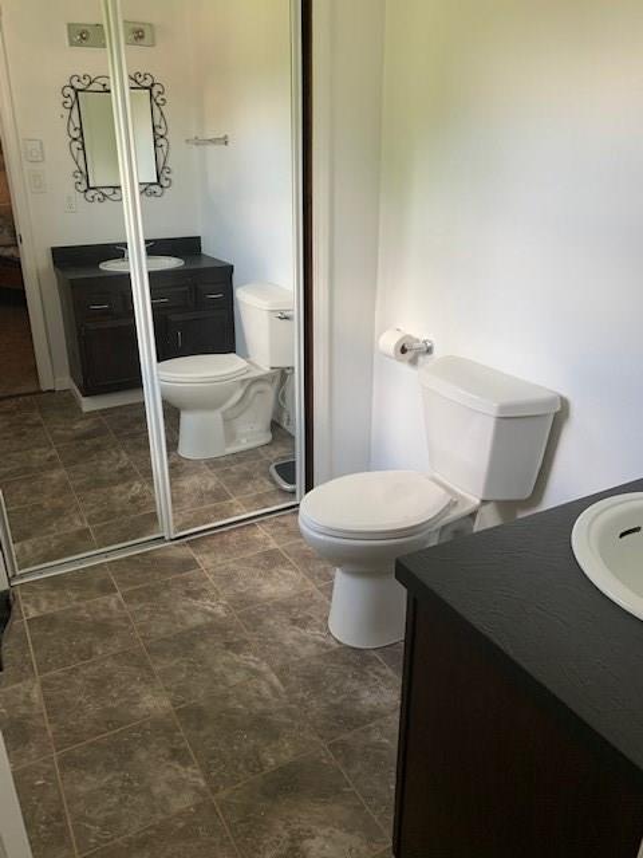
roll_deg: +0.3
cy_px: 429
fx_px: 644
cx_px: 322
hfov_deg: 53.1
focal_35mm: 26
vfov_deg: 67.3
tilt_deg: -22.0
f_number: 1.8
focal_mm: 4.25
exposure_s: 1/120
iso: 80
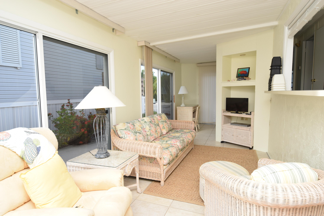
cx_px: 162
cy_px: 108
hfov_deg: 85.4
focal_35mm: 20
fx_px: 176
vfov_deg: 63.3
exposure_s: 1/125
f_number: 5.6
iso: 220
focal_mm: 13
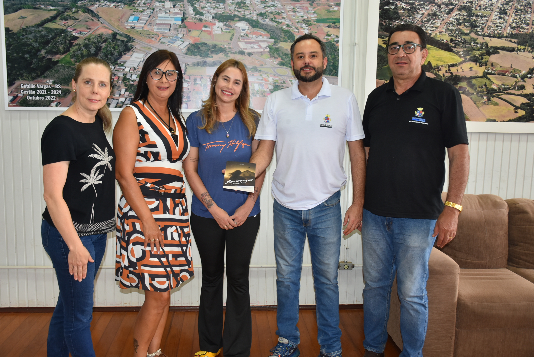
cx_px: 267
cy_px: 178
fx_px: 512
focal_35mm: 34
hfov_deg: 55.1
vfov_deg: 38.4
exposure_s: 1/60
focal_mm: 23
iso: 400
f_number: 3.8
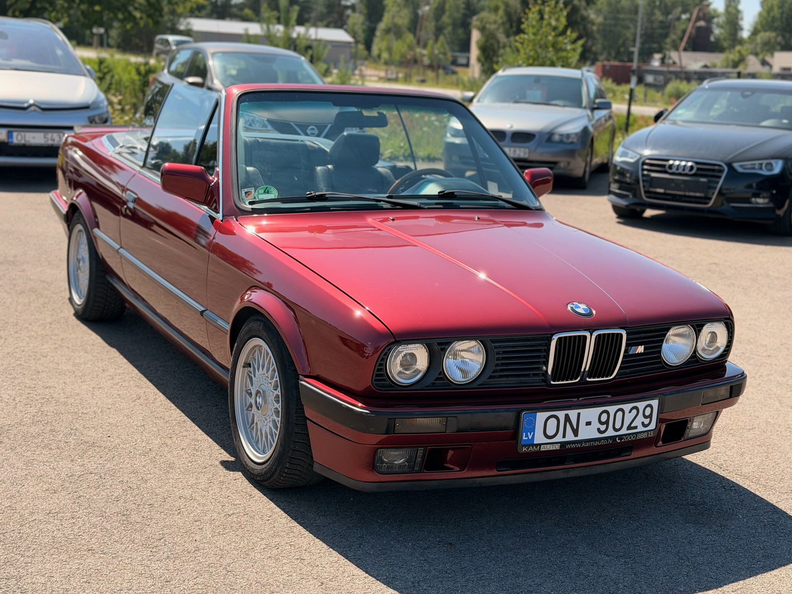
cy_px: 297
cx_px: 396
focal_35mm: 48
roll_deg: +0.0
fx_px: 1098
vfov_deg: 30.3
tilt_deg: -10.8
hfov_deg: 39.7
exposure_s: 1/2976
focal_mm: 6.76
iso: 80
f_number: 1.78
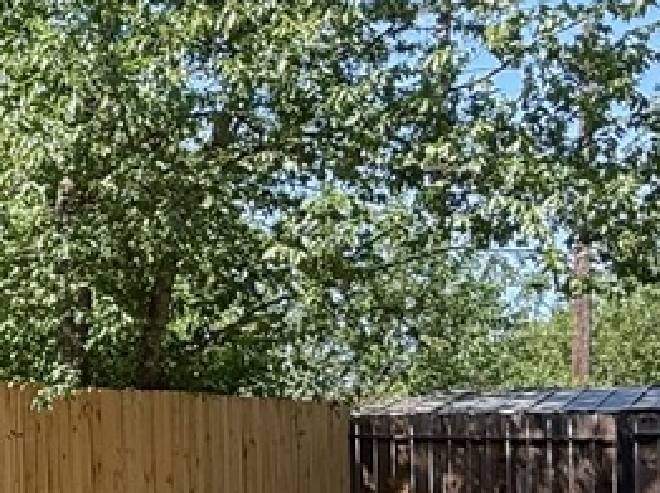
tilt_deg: +3.2
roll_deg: -0.6
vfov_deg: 19.0
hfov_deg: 20.9
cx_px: -373
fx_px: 1467
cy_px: 372
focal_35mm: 77
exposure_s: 1/223
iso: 50
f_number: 2.2
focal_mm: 2.22
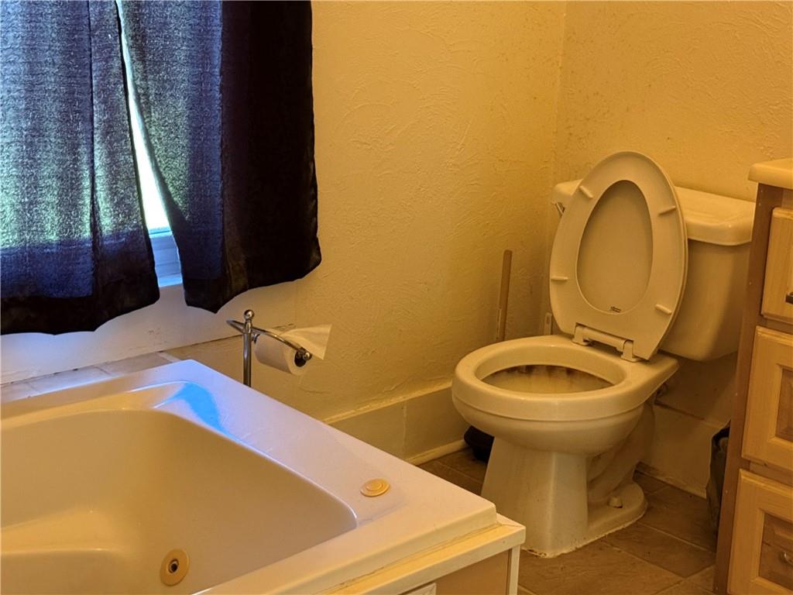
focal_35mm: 48
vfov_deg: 30.3
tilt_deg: -14.5
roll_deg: -2.3
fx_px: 1100
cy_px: 298
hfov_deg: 39.7
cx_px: 396
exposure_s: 1/40
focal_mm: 6.76
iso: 500
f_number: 1.78
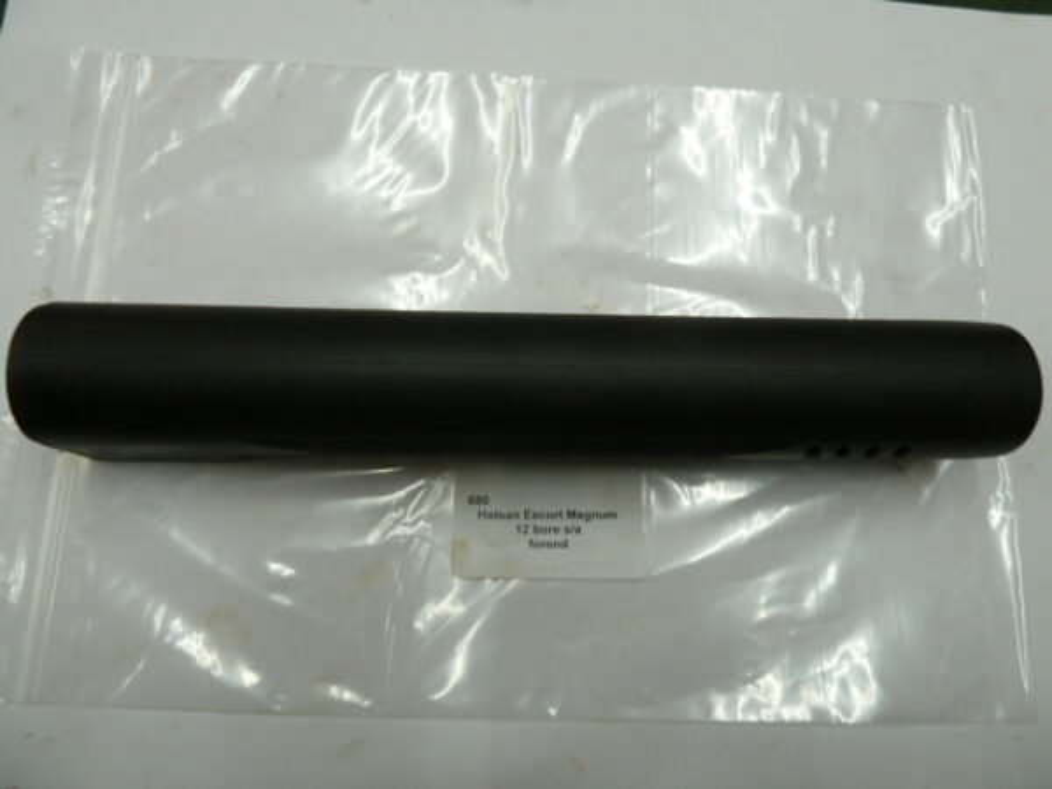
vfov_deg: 54.9
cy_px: 394
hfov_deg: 69.4
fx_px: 760
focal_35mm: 25
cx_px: 526
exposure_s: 1/30
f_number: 3.3
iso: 160
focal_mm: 4.1
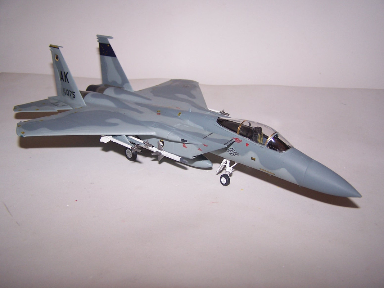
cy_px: 144
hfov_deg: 49.0
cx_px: 192
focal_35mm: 38
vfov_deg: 37.7
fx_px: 421
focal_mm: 6.3
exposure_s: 1/60
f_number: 2.8
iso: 80
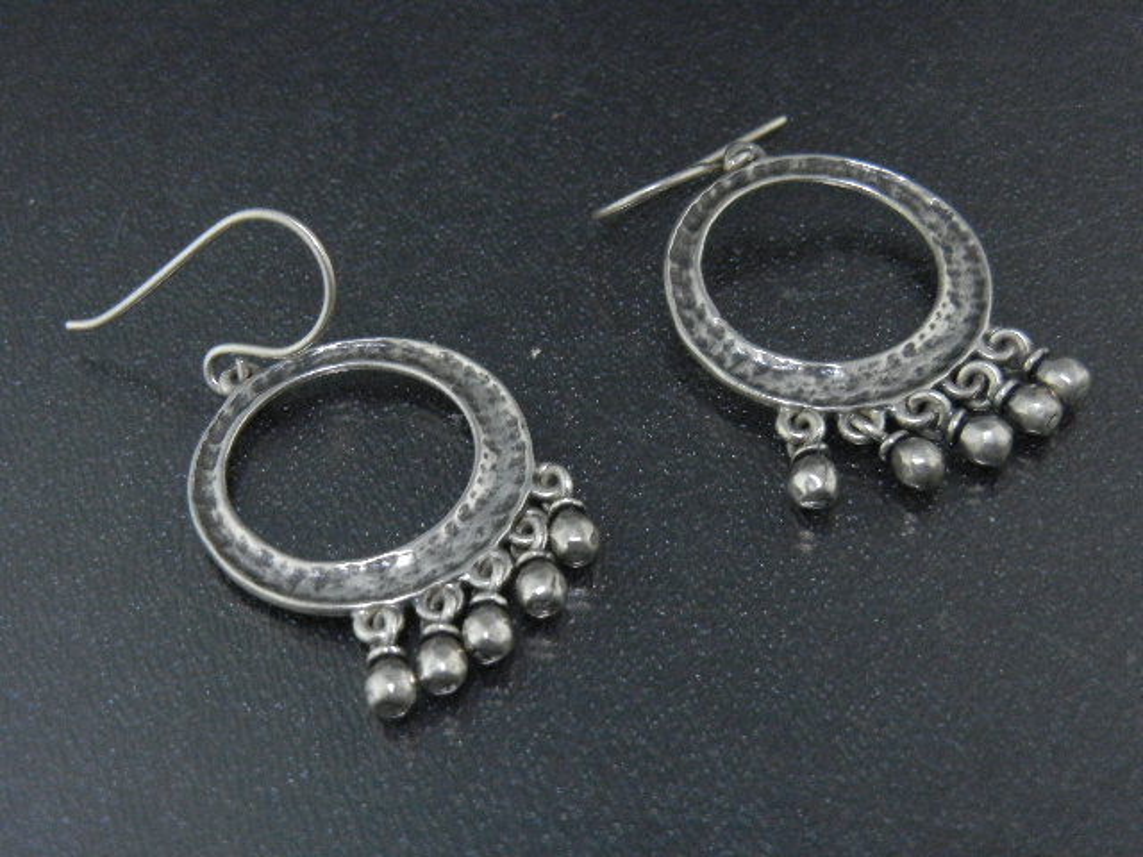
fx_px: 1948
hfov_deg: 32.7
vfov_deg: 24.8
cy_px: 428
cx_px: 572
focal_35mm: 59
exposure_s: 1/30
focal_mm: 10.6
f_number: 8
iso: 800
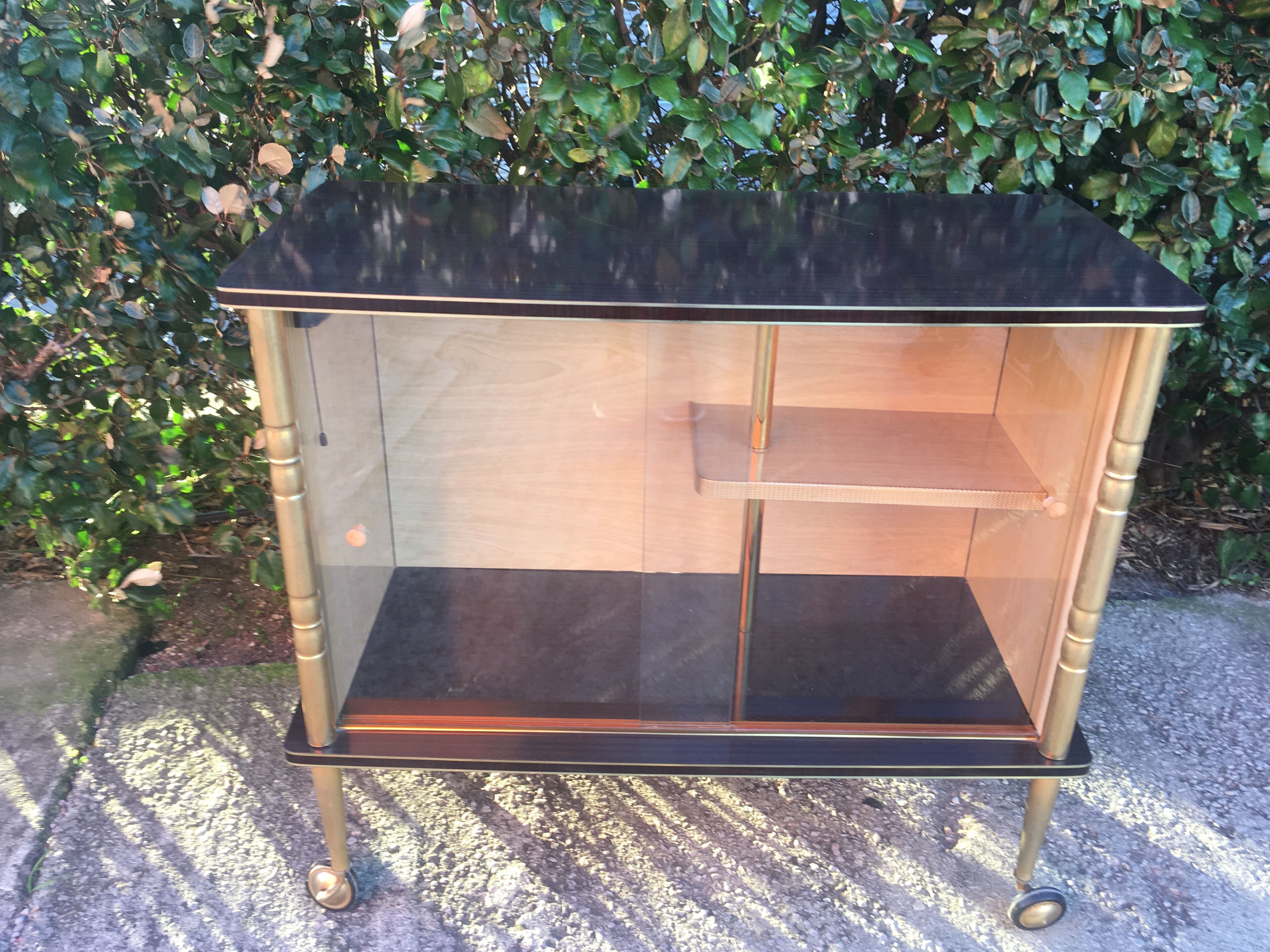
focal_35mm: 31
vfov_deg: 45.4
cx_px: 654
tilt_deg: -29.5
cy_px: 494
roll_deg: -1.1
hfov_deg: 58.3
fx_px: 1137
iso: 32
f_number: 2.2
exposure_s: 1/50
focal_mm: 4.15
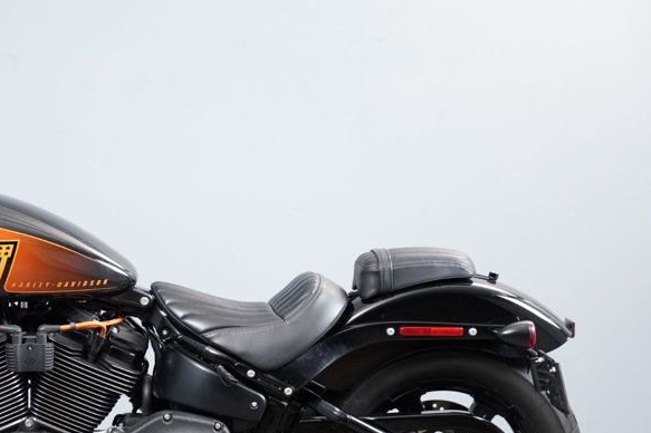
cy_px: 322
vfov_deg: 11.8
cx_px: 84
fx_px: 2096
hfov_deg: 17.4
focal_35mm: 116
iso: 2000
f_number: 4
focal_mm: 66
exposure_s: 1/125
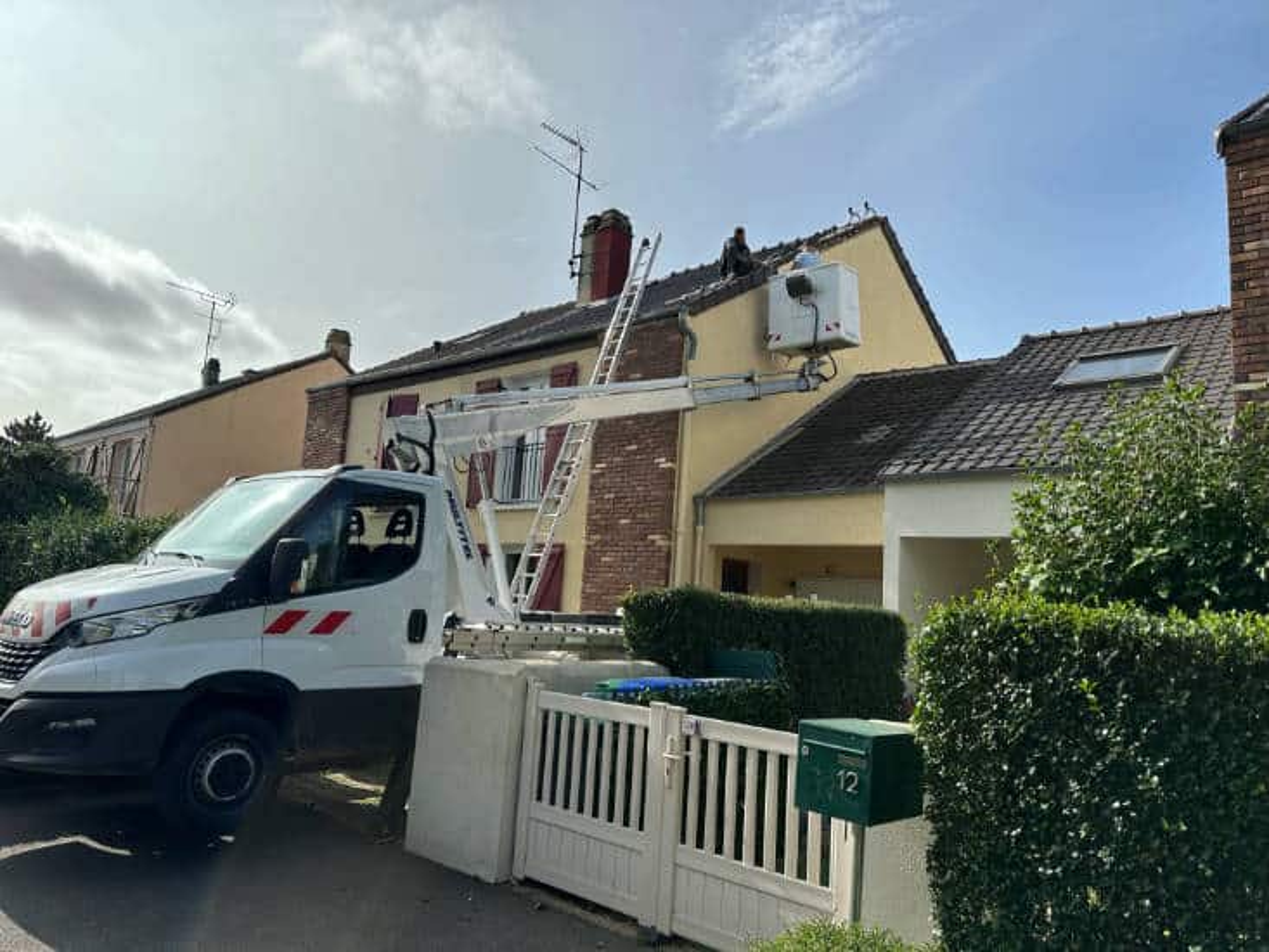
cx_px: 634
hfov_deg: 71.6
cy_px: 476
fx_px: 880
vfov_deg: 56.8
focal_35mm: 24
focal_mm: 6.9
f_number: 1.8
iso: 80
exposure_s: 1/6211
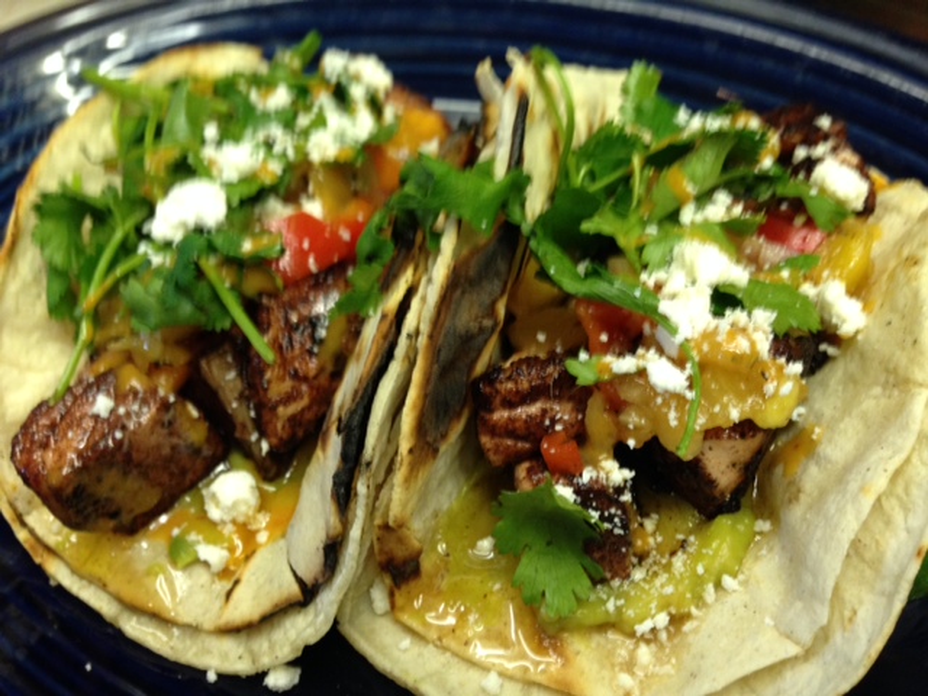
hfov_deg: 55.4
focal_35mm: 33
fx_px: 885
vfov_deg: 42.9
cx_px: 464
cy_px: 348
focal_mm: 4.12
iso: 160
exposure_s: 1/20
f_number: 2.4
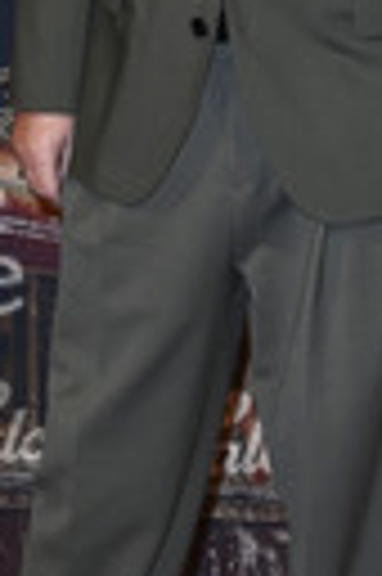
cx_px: 283
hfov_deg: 7.1
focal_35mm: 193
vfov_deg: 10.6
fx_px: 3080
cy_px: 63
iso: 1250
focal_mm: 62
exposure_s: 1/250
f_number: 5.6
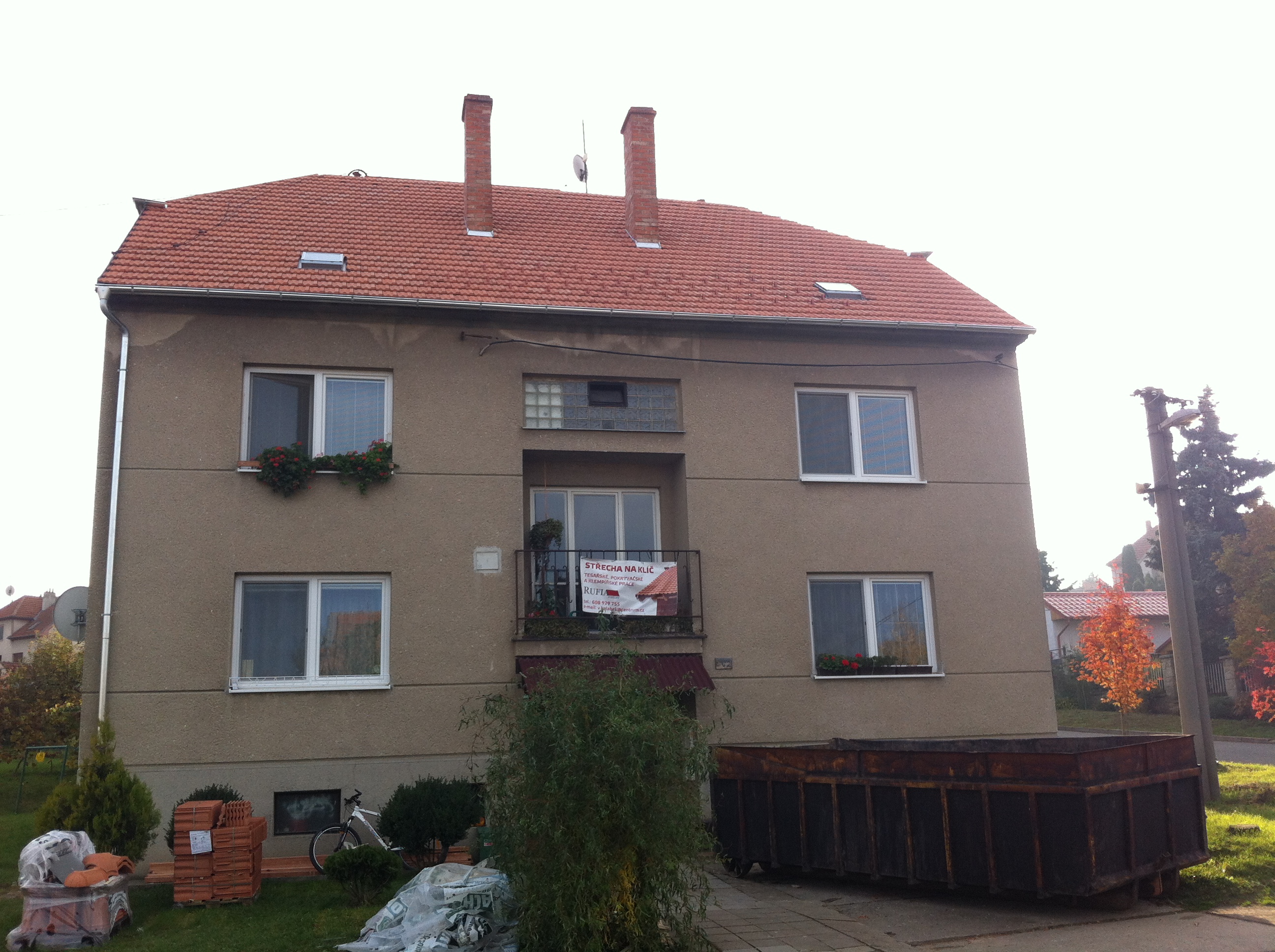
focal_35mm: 35
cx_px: 638
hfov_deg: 52.7
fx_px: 1287
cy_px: 476
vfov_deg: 40.6
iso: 80
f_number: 2.8
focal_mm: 3.85
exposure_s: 1/437
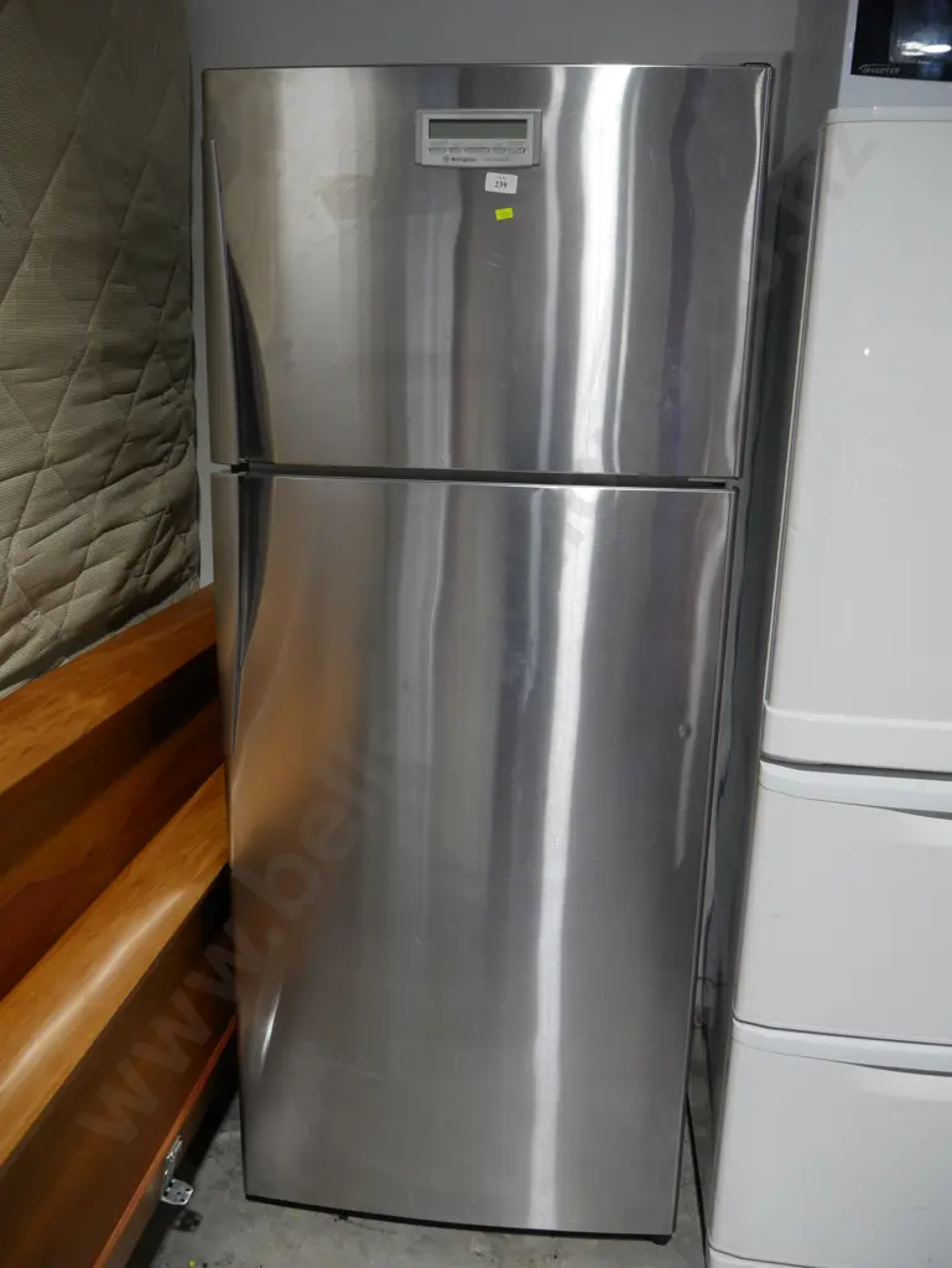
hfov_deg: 49.8
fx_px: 1026
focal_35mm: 28
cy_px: 634
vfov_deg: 63.4
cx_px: 476
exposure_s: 1/60
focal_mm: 14
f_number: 3.5
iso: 250
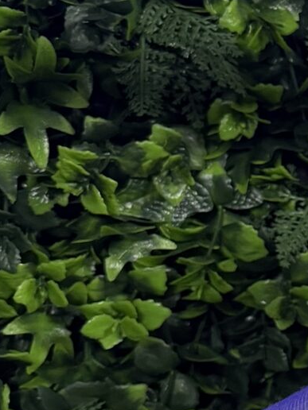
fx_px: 1412
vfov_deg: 16.5
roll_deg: -0.5
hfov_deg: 10.8
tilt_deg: -2.4
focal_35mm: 119
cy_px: 265
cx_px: 711
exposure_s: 1/51
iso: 200
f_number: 1.78
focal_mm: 6.76
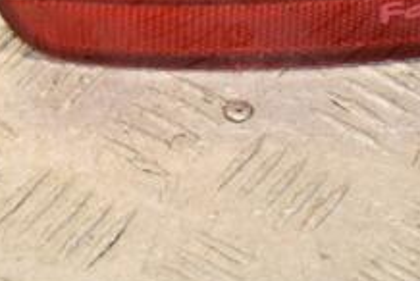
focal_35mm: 239
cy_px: -46
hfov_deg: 8.6
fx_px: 2792
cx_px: 397
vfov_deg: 5.7
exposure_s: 1/200
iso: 800
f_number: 8
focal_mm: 58
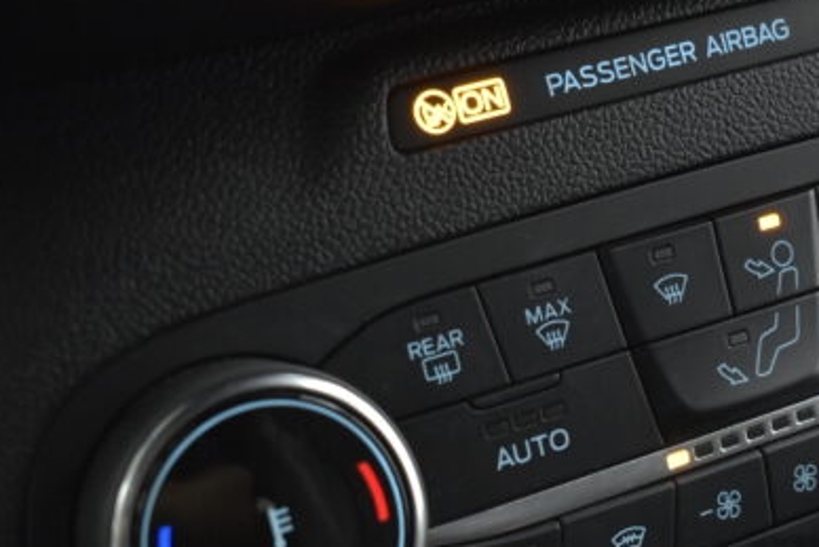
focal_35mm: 101
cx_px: 661
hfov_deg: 20.0
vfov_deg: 13.5
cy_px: 392
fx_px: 2298
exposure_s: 1/30
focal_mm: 34
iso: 1600
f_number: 4.5
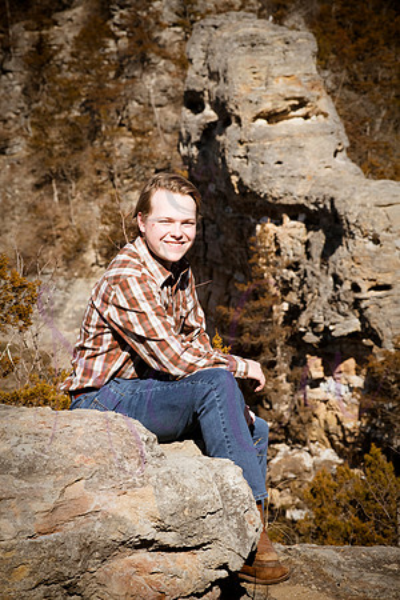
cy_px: 300
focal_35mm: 120
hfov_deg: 11.4
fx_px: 2000
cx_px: 200
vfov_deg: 17.1
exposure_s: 1/1000
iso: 800
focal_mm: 120
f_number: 14
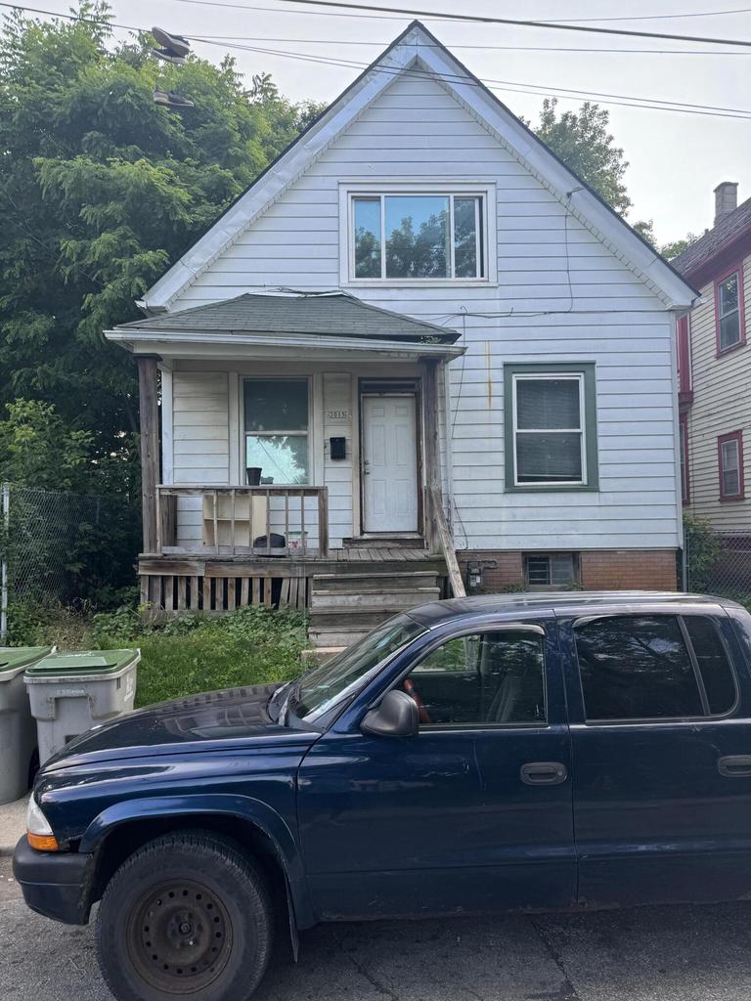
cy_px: 500
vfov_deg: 71.6
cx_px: 376
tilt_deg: +3.5
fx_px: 694
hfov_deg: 56.8
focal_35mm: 24
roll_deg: -1.6
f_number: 1.78
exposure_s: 1/474
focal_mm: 6.76
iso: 80
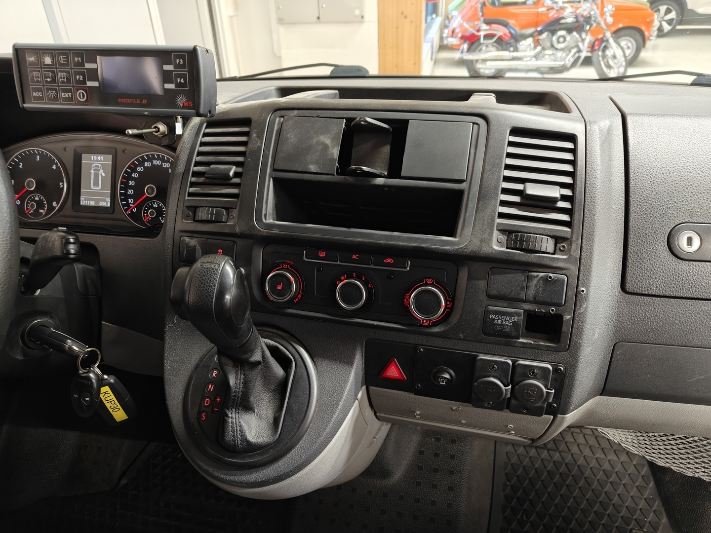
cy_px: 266
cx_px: 356
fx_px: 493
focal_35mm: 24
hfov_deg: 71.6
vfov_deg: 56.8
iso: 125
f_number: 1.8
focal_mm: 5.59
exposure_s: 1/38
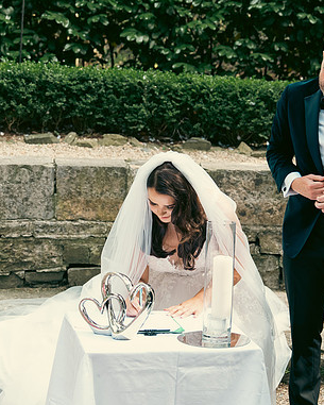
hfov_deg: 16.9
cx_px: 289
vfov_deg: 21.3
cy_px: 205
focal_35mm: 90
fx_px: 1078
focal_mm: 42
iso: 400
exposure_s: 1/200
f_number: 3.5
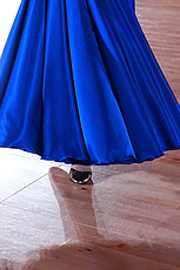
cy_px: -46
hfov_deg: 12.6
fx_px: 796
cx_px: -31
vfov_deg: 18.4
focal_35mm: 106
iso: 5000
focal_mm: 42
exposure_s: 1/400
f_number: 5.6
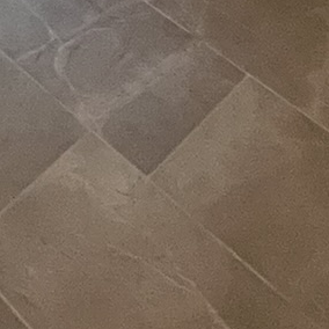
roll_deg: +0.8
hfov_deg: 20.9
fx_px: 892
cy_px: -480
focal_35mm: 83
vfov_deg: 13.9
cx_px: 166
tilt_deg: -16.6
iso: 400
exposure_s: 1/50
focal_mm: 1.57
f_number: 1.8
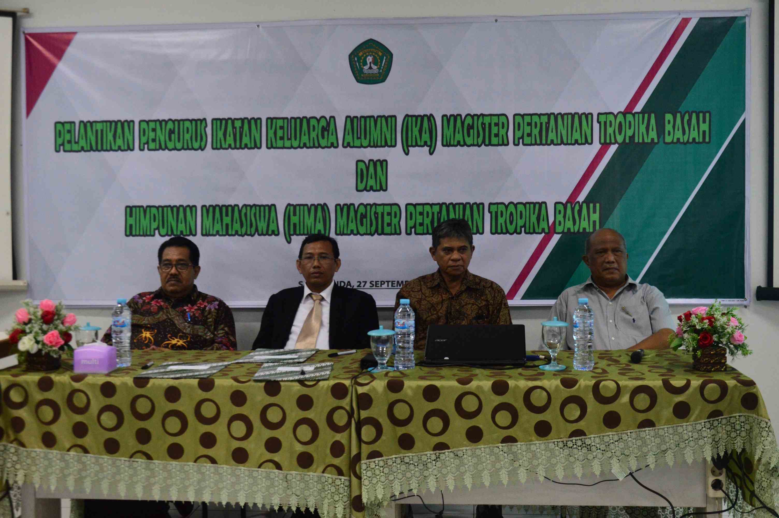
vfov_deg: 29.8
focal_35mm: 45
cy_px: 259
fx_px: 973
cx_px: 390
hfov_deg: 43.6
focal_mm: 30
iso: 1600
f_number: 6.3
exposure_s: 1/20
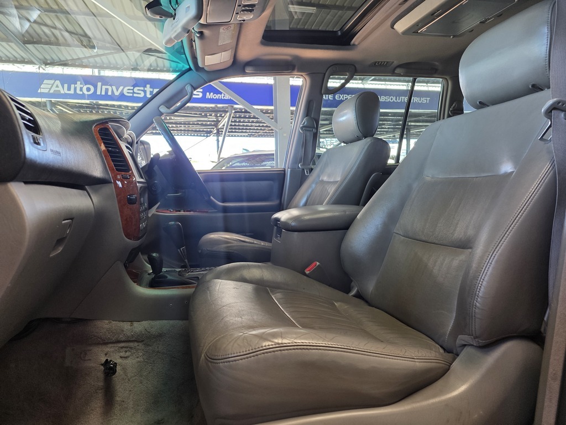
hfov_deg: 73.9
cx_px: 283
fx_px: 376
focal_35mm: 23
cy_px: 212
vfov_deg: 58.9
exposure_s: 1/100
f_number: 1.7
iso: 125
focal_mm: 6.25
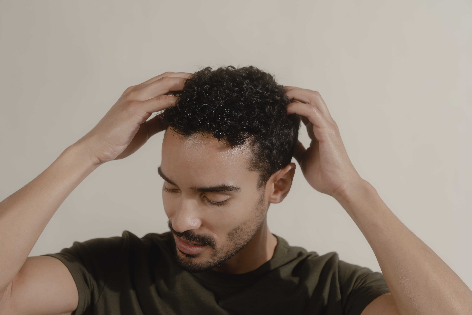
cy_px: 158
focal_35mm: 57
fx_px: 747
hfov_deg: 35.0
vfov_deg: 23.8
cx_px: 236
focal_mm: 57
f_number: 5.6
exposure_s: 1/100
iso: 50
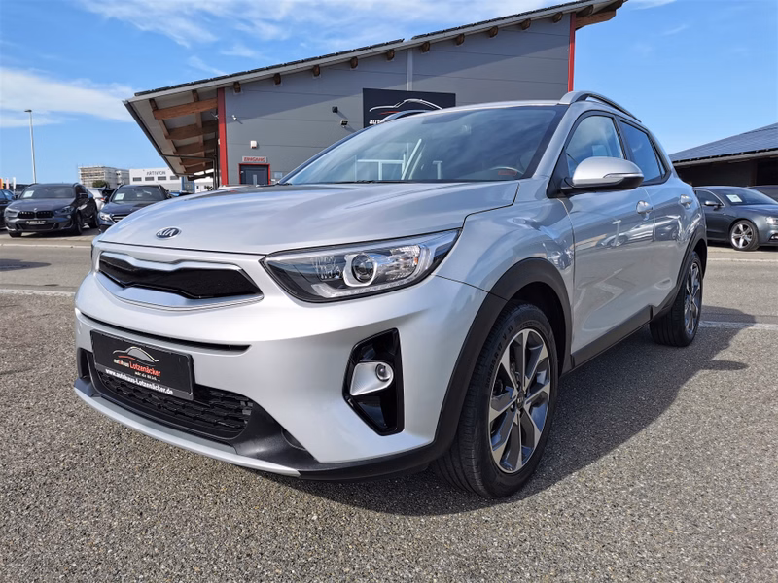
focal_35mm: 27
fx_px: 607
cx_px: 389
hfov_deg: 65.3
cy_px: 292
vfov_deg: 51.4
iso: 50
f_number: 1.8
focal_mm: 5.58
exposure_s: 1/1905
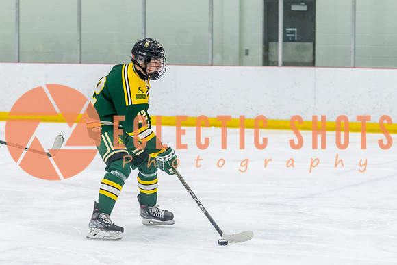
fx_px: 1621
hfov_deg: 14.0
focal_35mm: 147
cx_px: 171
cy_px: 153
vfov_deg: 9.3
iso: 4000
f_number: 2.8
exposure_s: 1/800
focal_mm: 86
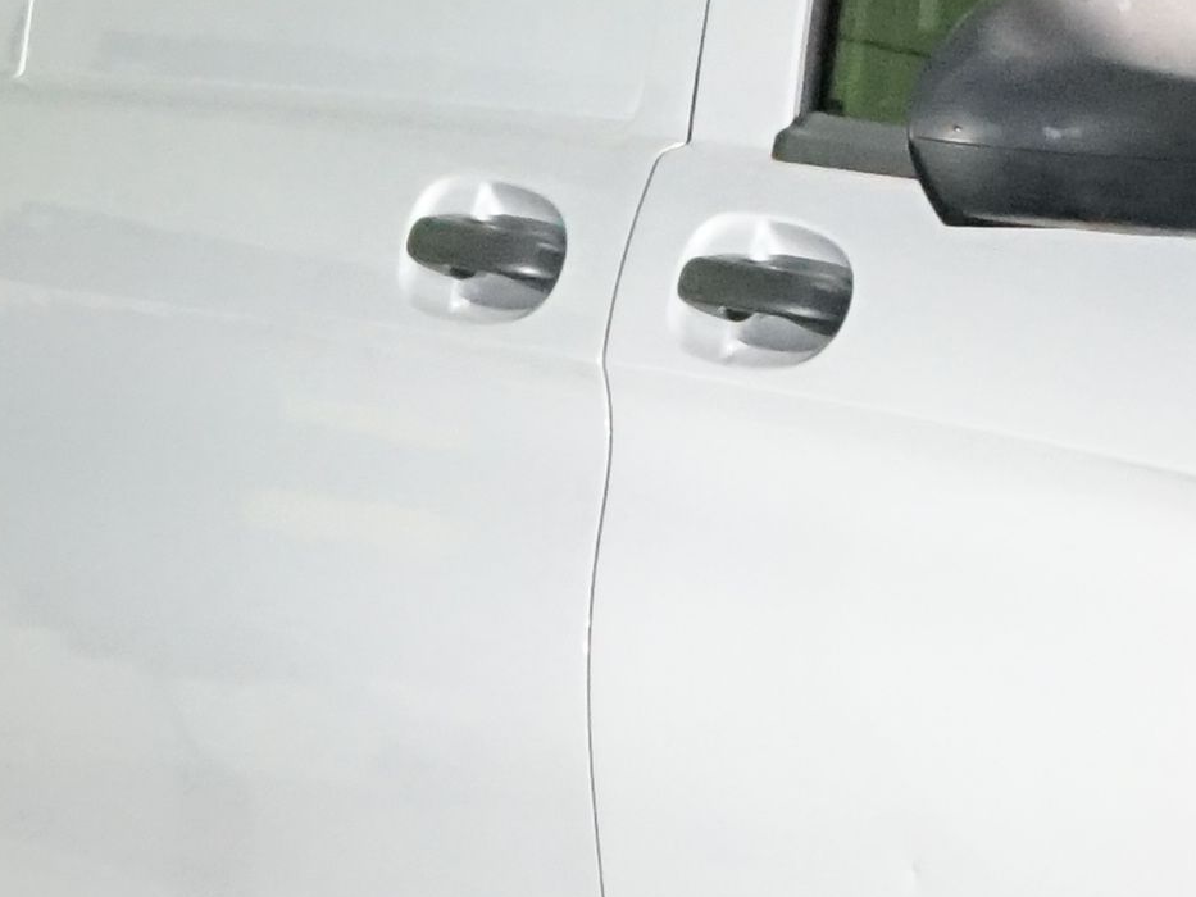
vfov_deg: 3.9
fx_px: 13027
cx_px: 2009
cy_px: 317
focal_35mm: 377
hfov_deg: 5.2
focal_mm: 61
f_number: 8
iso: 6400
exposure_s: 1/125
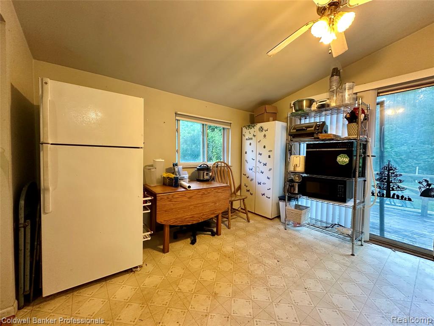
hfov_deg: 102.1
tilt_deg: -2.6
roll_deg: -1.1
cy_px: 163
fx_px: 176
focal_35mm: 14
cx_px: 217
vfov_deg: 85.7
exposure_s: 1/60
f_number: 2.2
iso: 320
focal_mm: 2.22
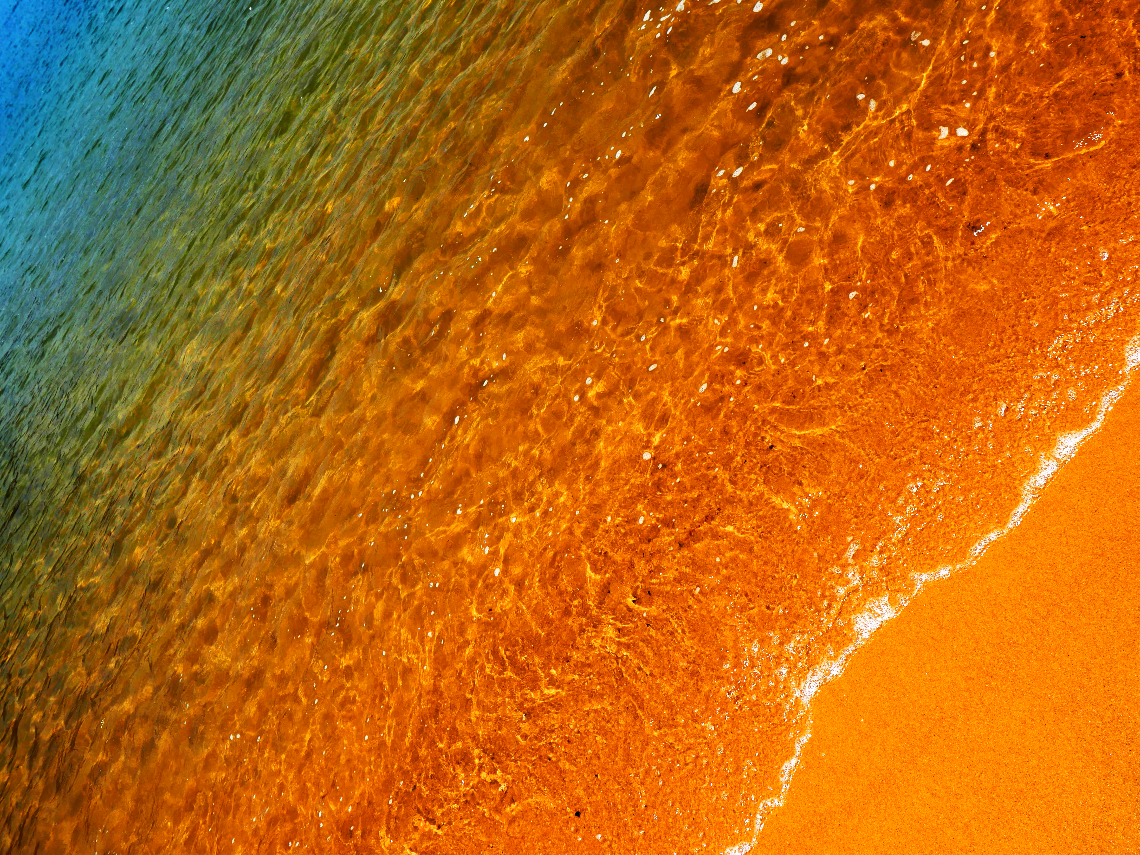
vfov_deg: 42.9
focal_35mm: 33
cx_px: 570
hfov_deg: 55.4
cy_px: 428
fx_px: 1087
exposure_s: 1/640
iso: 200
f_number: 5.6
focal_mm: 14.9
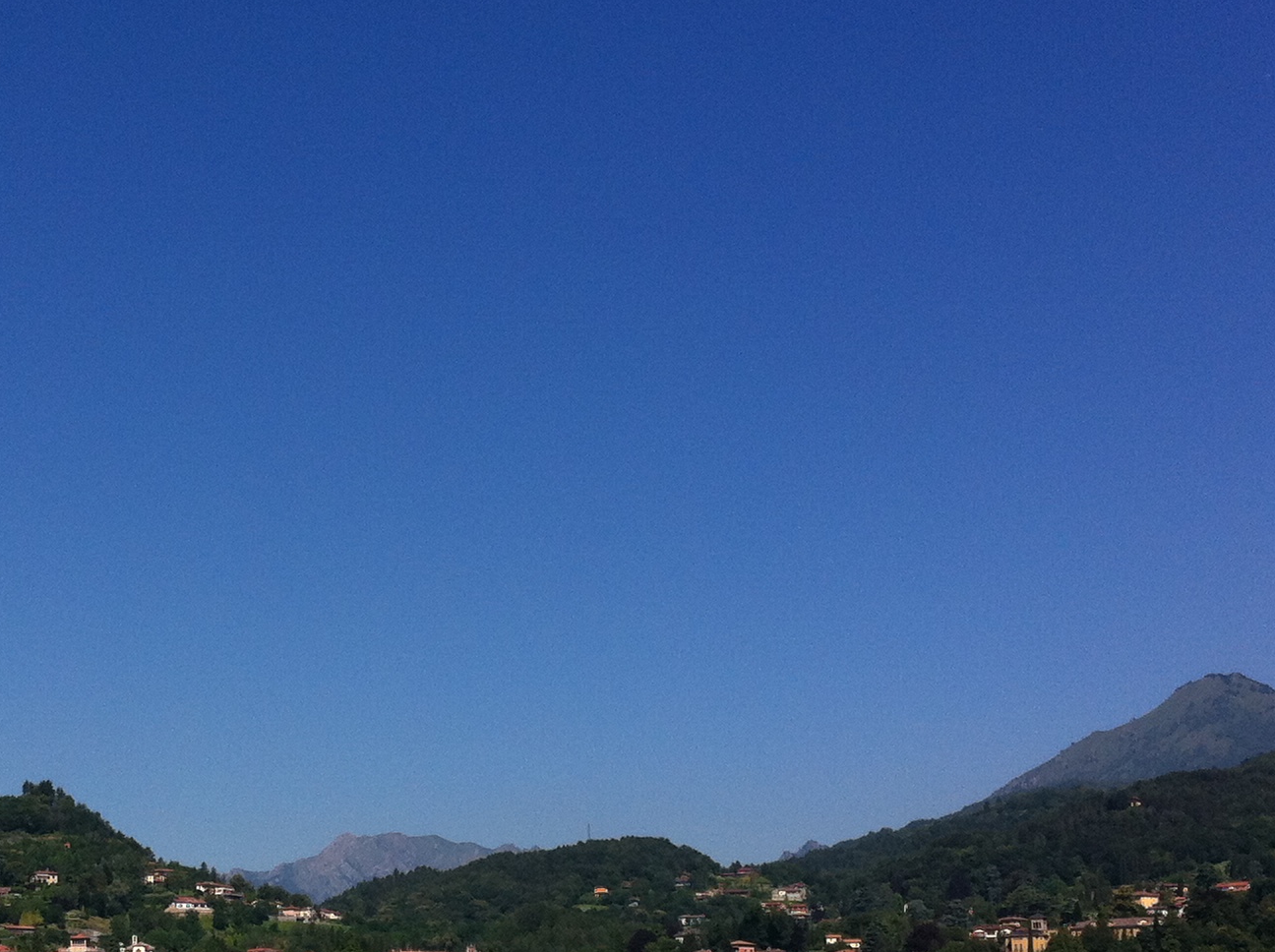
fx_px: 2574
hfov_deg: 27.7
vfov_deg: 20.8
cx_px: 436
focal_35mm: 70
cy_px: 688
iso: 80
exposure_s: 1/1508
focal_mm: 3.85
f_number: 2.8
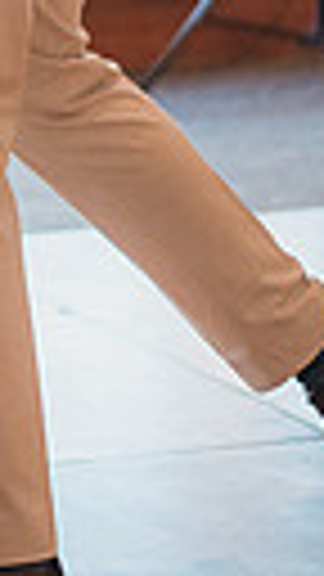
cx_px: -688
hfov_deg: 4.9
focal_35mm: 237
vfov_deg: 8.9
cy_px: -191
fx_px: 3620
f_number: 1.4
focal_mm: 50
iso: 1250
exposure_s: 1/1250
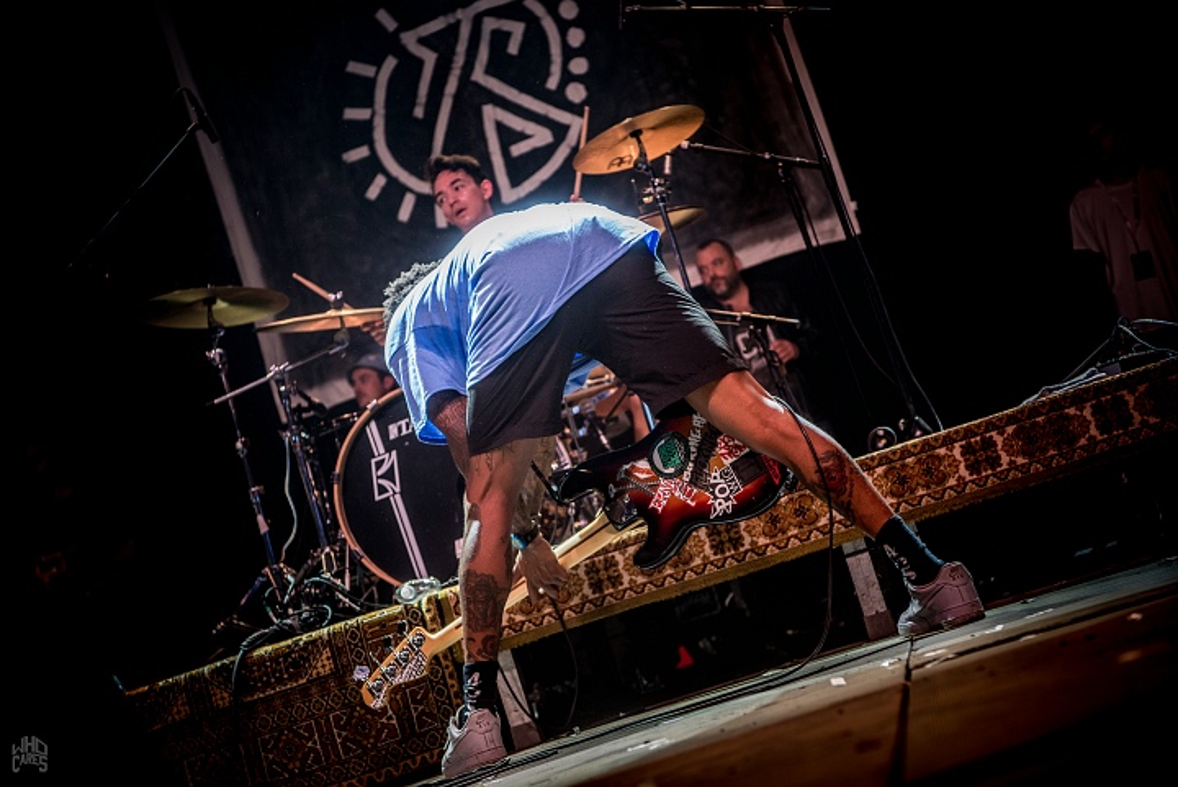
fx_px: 2128
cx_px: 589
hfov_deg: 30.9
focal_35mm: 65
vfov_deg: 21.0
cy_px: 394
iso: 1000
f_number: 4
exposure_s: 1/100
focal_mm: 65
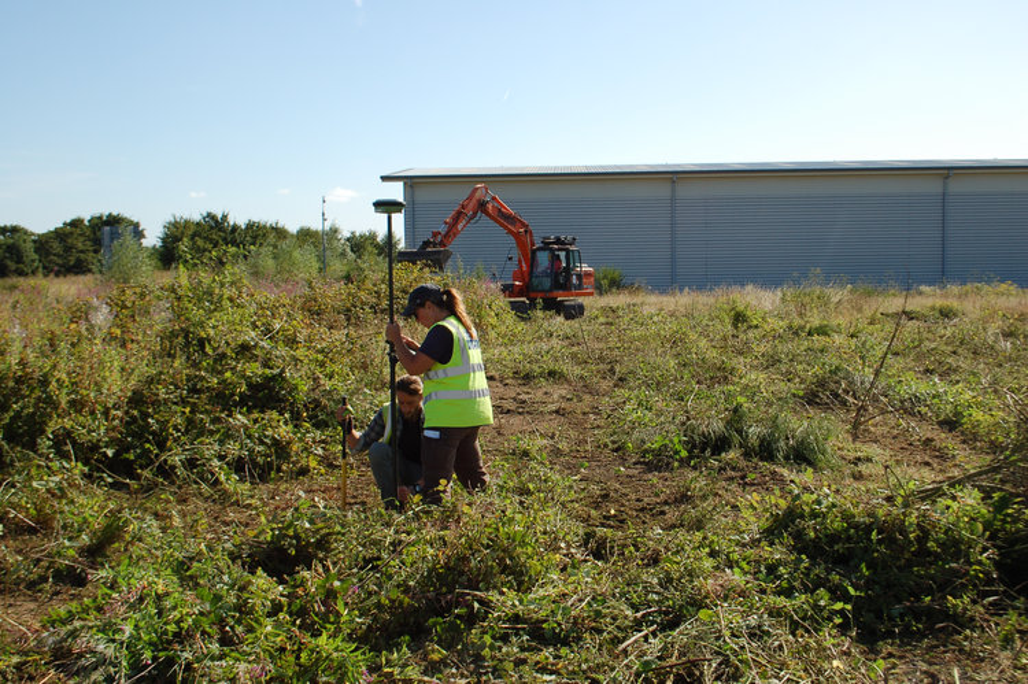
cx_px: 514
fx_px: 1199
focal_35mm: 42
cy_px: 342
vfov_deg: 31.9
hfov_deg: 46.4
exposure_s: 1/320
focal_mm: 28
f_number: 9
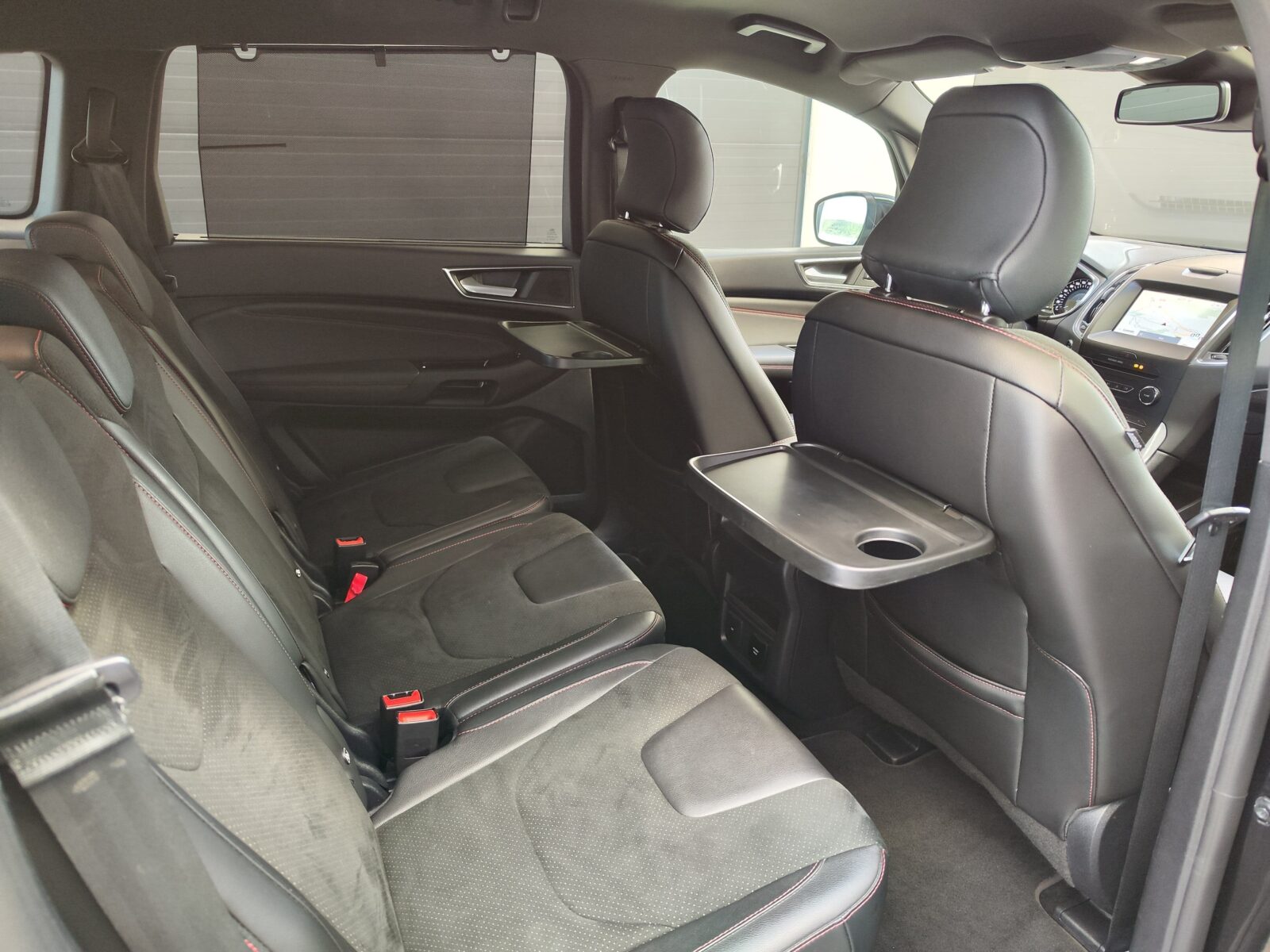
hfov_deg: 73.9
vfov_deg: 58.9
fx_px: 844
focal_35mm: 23
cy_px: 476
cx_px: 635
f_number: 1.69
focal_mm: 7.01
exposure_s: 1/50
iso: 376
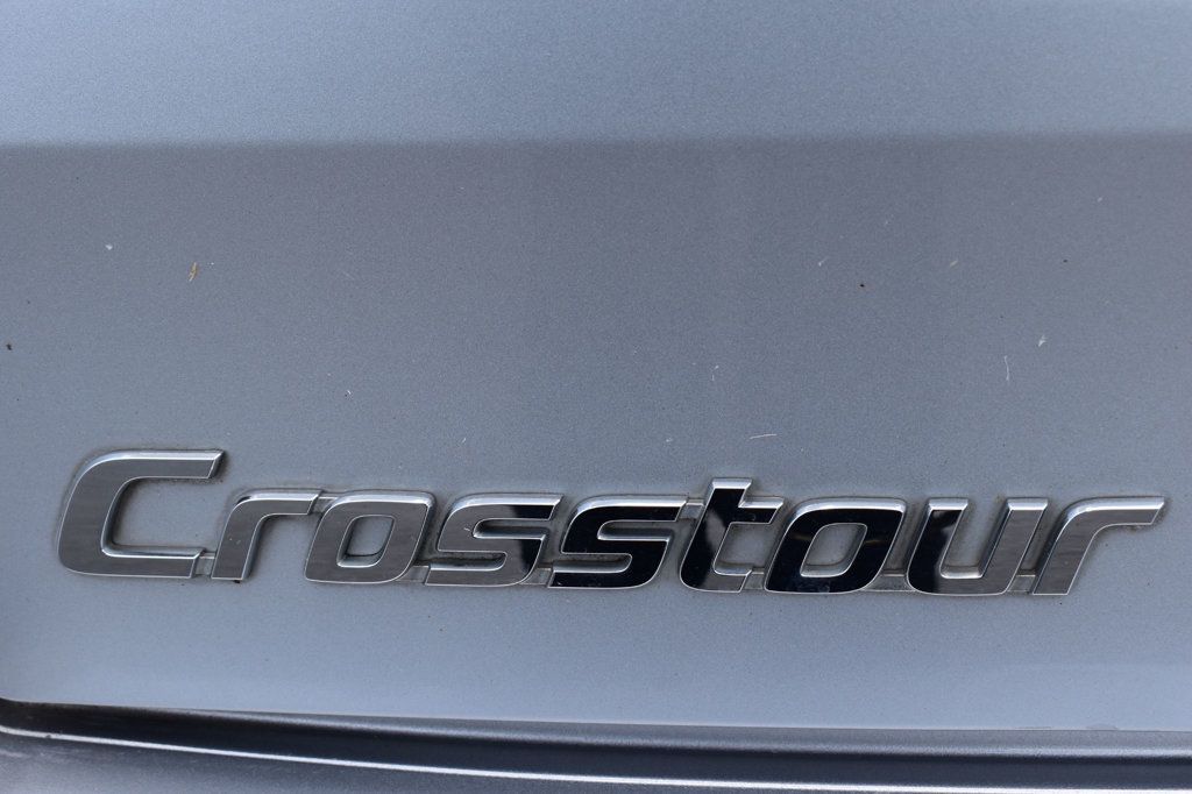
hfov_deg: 35.1
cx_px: 596
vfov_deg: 23.8
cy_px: 397
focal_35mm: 57
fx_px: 1887
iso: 400
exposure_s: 1/400
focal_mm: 38
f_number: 11
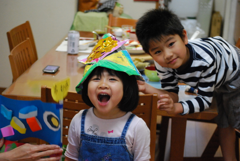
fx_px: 551
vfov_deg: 16.6
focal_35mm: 82
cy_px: 80
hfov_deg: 24.6
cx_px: 120
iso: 1600
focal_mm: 55
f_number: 4
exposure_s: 1/20
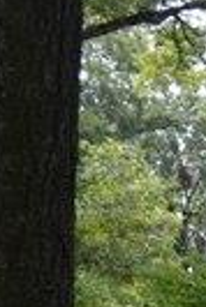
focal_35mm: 130
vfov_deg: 14.7
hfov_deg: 8.1
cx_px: 727
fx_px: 1113
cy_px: 460
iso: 180
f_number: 5.6
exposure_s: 1/125
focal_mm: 18
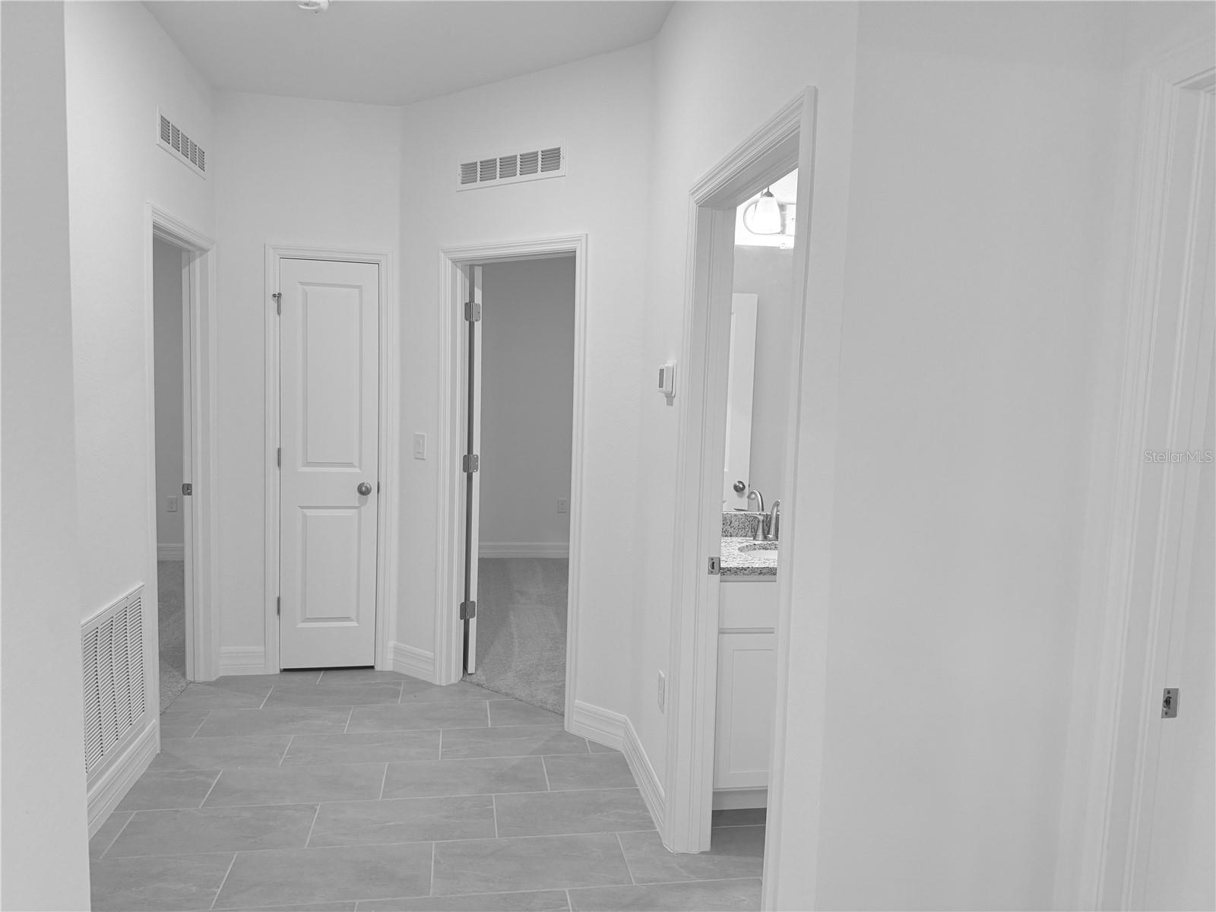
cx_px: 608
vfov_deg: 56.8
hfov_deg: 71.6
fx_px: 843
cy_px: 456
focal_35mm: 24
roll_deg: -1.1
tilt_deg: -5.3
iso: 200
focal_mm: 6.76
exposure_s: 1/155
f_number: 1.78
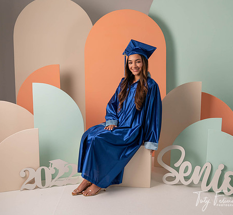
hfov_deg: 44.3
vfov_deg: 41.2
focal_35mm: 39
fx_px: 286
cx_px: 132
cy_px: 98
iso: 200
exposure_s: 1/125
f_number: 5.6
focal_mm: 28
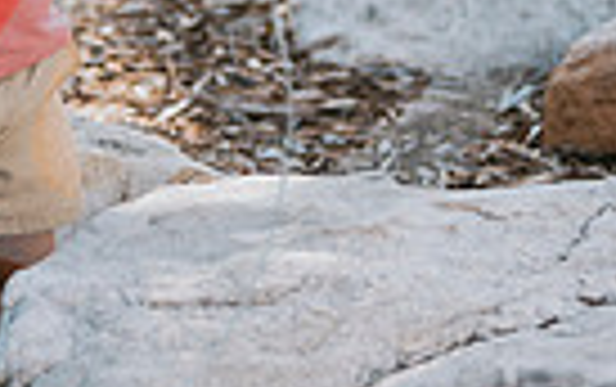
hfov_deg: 15.4
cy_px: -230
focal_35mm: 134
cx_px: 76
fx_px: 2252
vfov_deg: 9.5
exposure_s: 1/320
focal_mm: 40
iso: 100
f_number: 2.8
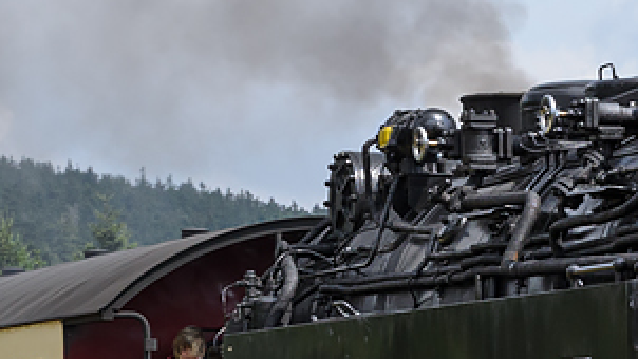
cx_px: 1175
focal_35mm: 237
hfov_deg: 8.7
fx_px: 4010
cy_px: 435
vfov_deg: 5.1
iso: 280
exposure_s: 1/400
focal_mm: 38
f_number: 8
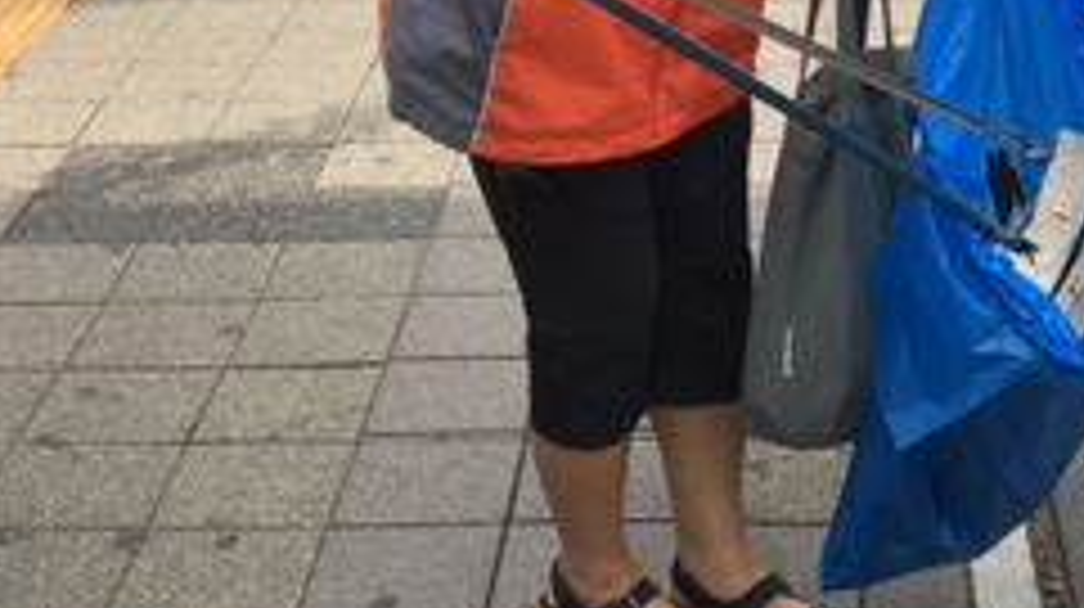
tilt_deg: -16.2
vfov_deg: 14.2
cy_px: 27
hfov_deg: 24.4
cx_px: 1039
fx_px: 2412
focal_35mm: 84
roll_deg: -0.8
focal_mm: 4.15
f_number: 2.2
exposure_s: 1/894
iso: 25
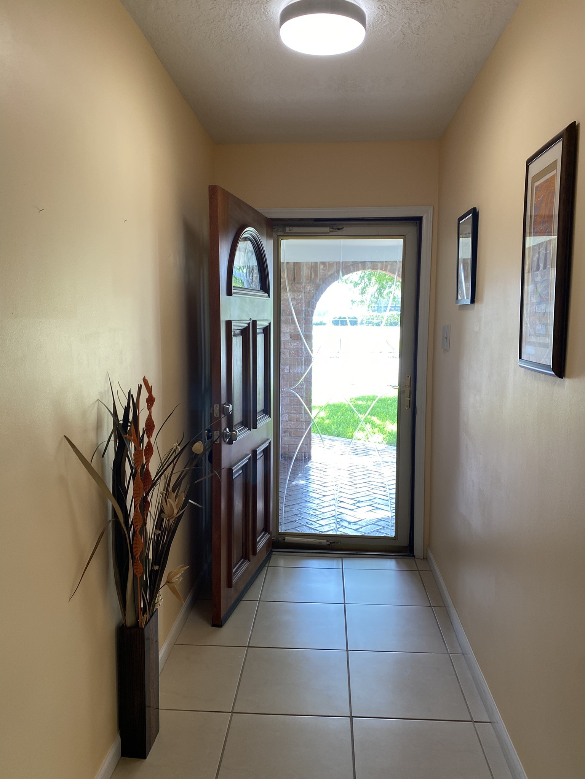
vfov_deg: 67.3
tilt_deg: -6.8
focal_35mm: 26
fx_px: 586
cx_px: 292
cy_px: 390
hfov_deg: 53.1
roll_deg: -0.4
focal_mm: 4.25
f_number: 1.8
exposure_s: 1/120
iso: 80
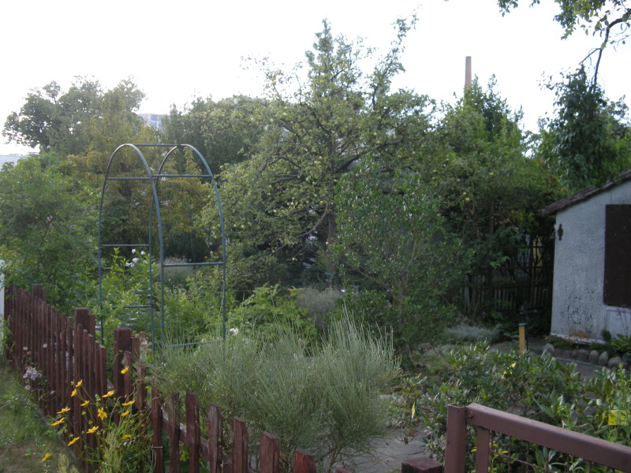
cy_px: 236
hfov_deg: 50.1
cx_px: 316
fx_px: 674
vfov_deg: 38.7
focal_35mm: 37
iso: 64
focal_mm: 7.9
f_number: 2.8
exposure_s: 1/163
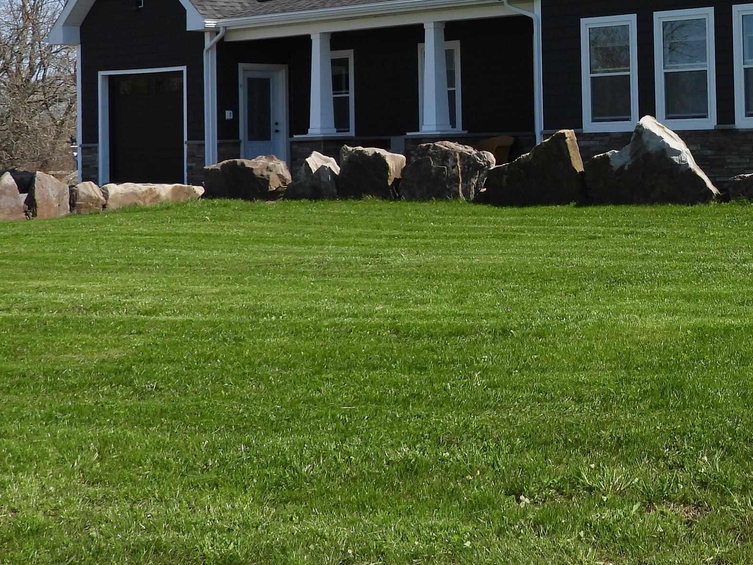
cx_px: 737
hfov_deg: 26.8
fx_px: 1501
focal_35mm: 69
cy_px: 101
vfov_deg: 21.0
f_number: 3.2
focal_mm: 6.3
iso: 100
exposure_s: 1/1250
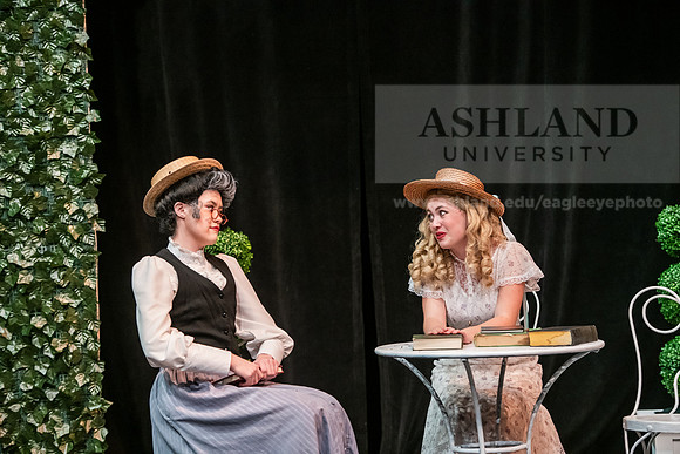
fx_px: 2192
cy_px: 227
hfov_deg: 17.6
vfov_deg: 11.8
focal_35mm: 116
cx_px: 340
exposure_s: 1/200
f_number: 3.2
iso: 3200
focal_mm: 116
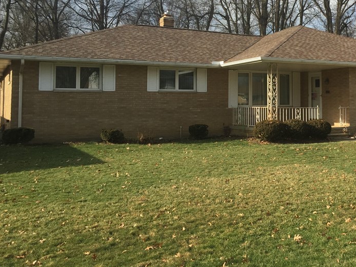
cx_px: 255
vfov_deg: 33.2
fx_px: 442
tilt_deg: -0.3
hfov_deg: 42.9
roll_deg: +0.3
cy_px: 82
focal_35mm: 43
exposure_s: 1/1276
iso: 32
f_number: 2.2
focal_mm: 4.15
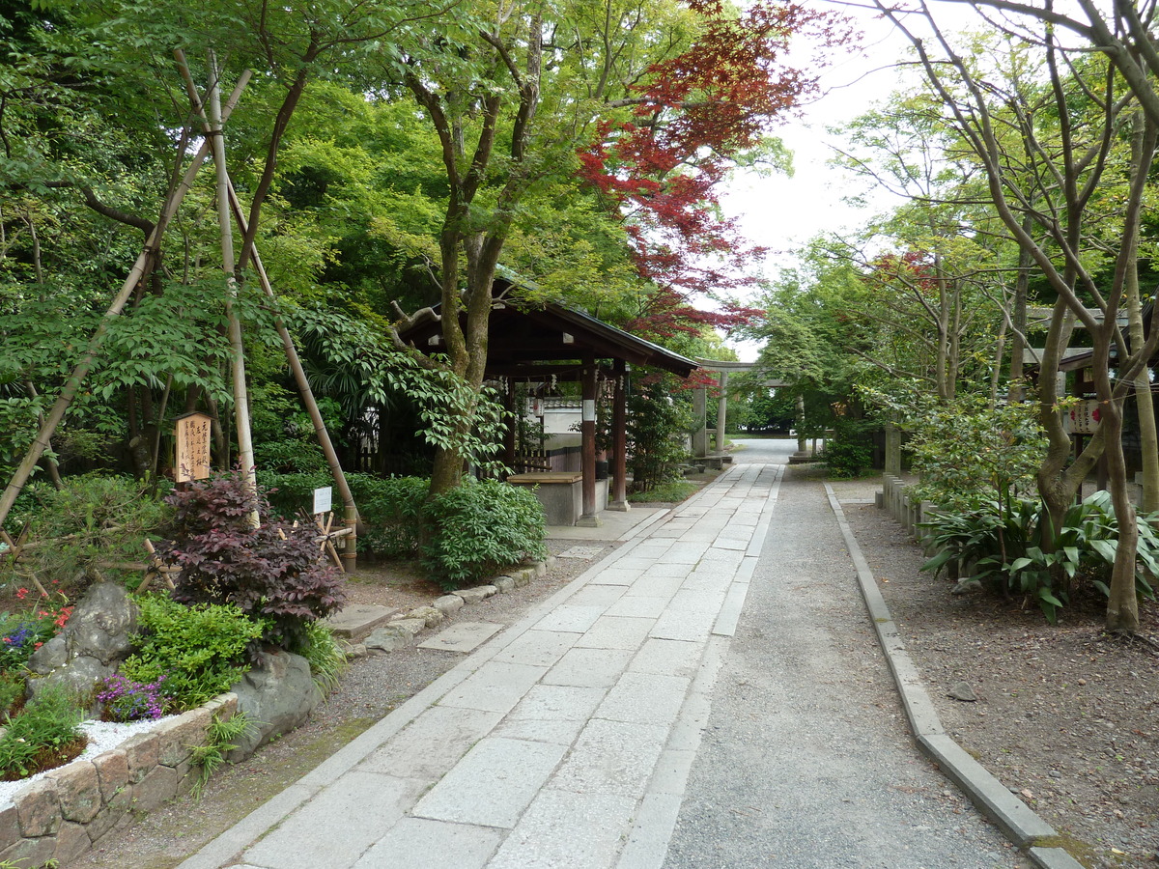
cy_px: 434
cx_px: 580
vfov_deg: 54.9
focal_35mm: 25
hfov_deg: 69.4
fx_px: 837
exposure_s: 1/160
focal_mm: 4.1
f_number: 3.3
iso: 80
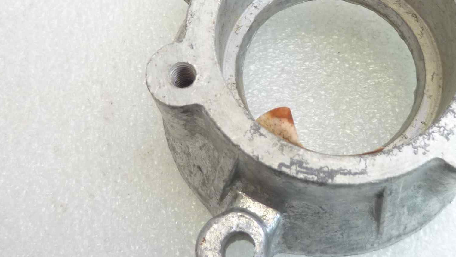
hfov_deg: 43.0
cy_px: 57
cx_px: 350
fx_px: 556
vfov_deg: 25.6
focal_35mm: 46
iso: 80
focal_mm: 4.1
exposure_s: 1/13
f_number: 3.3
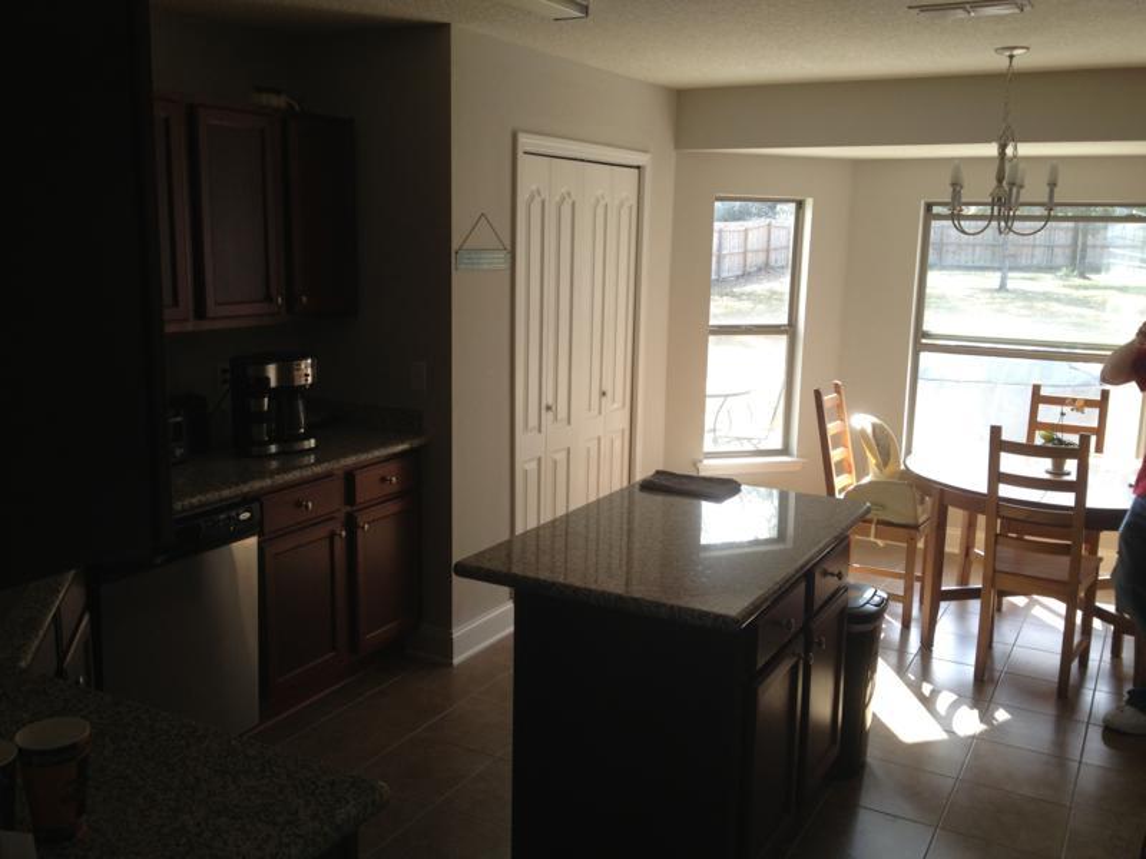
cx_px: 573
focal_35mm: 35
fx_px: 1159
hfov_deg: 52.6
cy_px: 430
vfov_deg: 40.7
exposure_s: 1/120
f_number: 2.4
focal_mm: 4.28
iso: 64
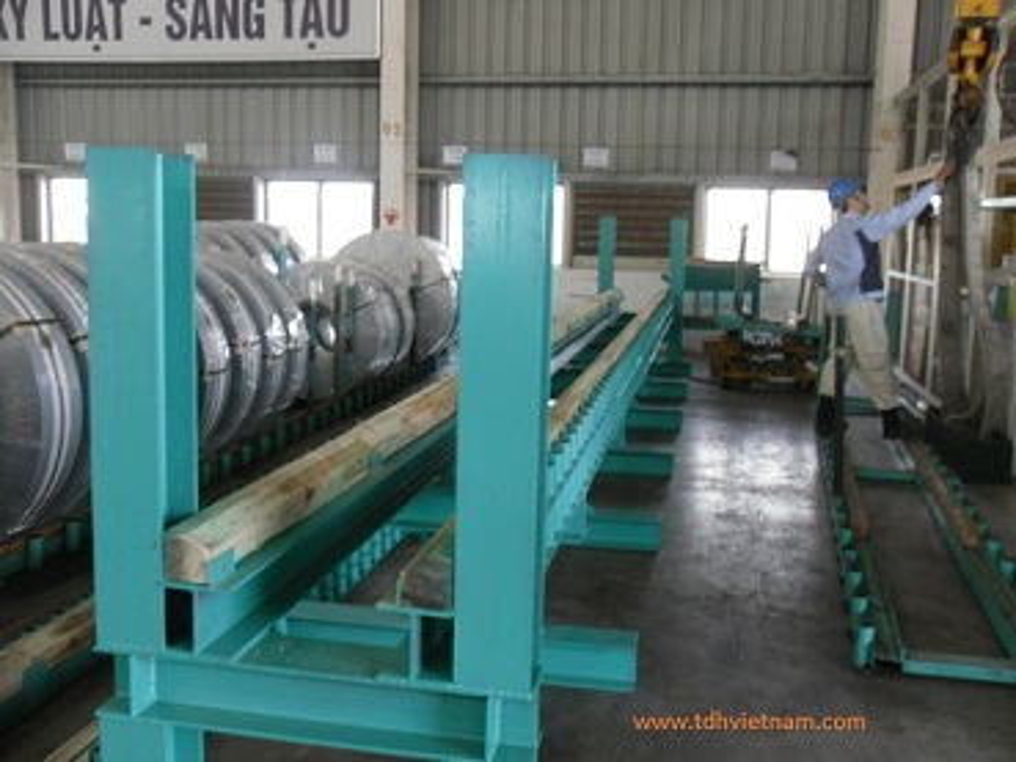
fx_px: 1321
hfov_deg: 42.1
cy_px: 381
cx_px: 508
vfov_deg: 32.2
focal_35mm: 45
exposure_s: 1/45
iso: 100
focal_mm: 6.3
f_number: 3.5
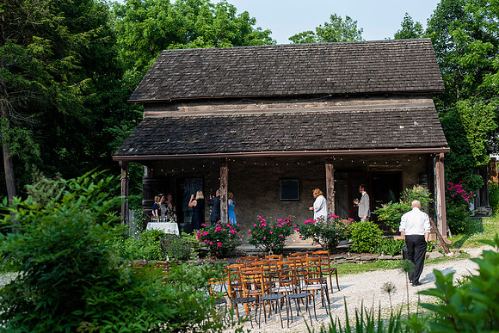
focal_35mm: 50
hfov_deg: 39.6
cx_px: 250
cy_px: 166
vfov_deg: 27.0
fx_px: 693
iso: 640
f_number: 3.5
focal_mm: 50
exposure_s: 1/4000
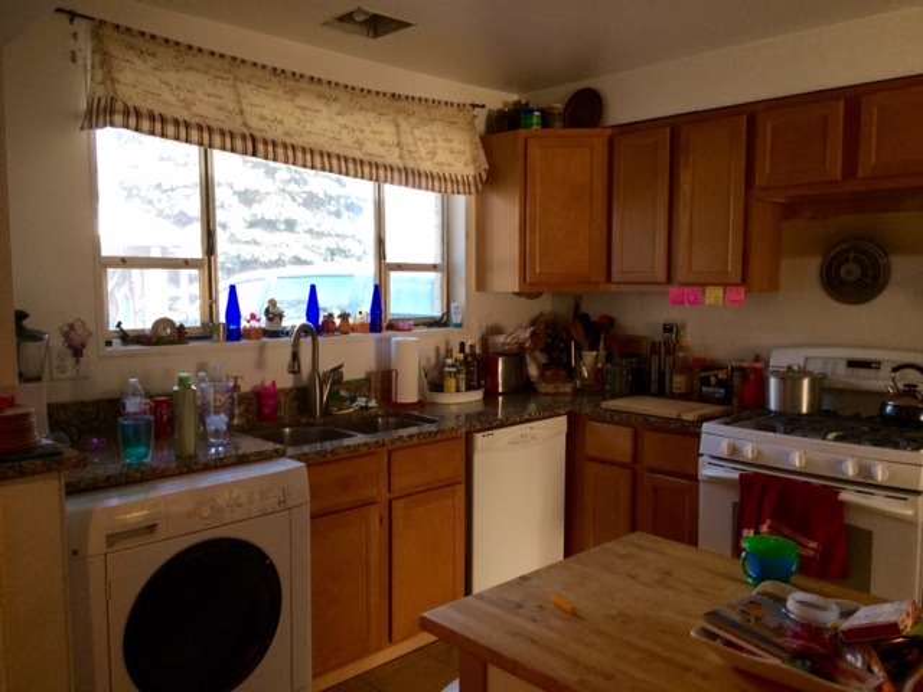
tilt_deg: -5.0
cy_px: 346
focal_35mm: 29
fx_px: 773
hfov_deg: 61.7
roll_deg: +1.5
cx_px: 462
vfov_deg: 48.2
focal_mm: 4.15
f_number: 2.2
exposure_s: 1/30
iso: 64
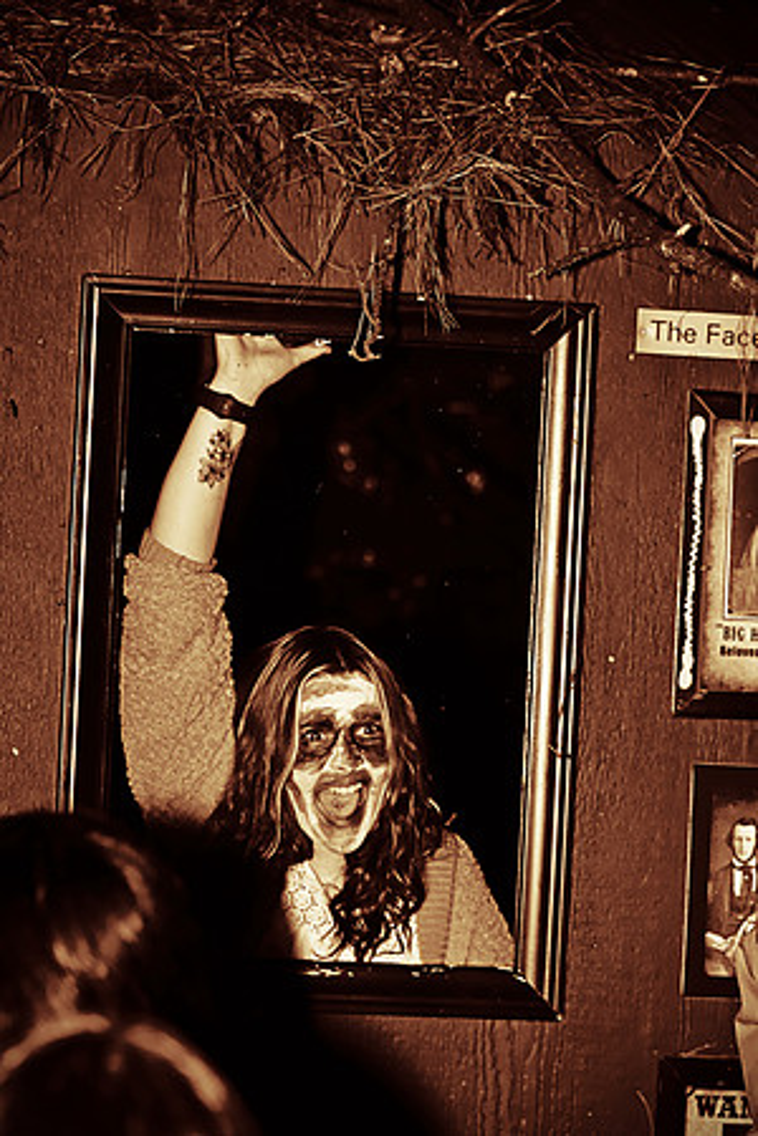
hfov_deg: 11.4
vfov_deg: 17.1
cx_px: 379
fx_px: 3790
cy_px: 568
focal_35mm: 120
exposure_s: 1/60
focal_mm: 120
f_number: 5.6
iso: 400
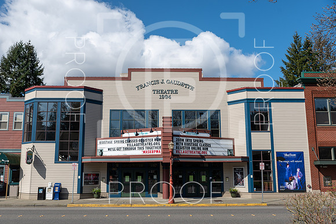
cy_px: 112
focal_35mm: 36
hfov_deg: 53.1
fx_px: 336
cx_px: 168
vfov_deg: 36.9
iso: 100
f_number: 6.3
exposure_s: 1/1000
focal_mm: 36
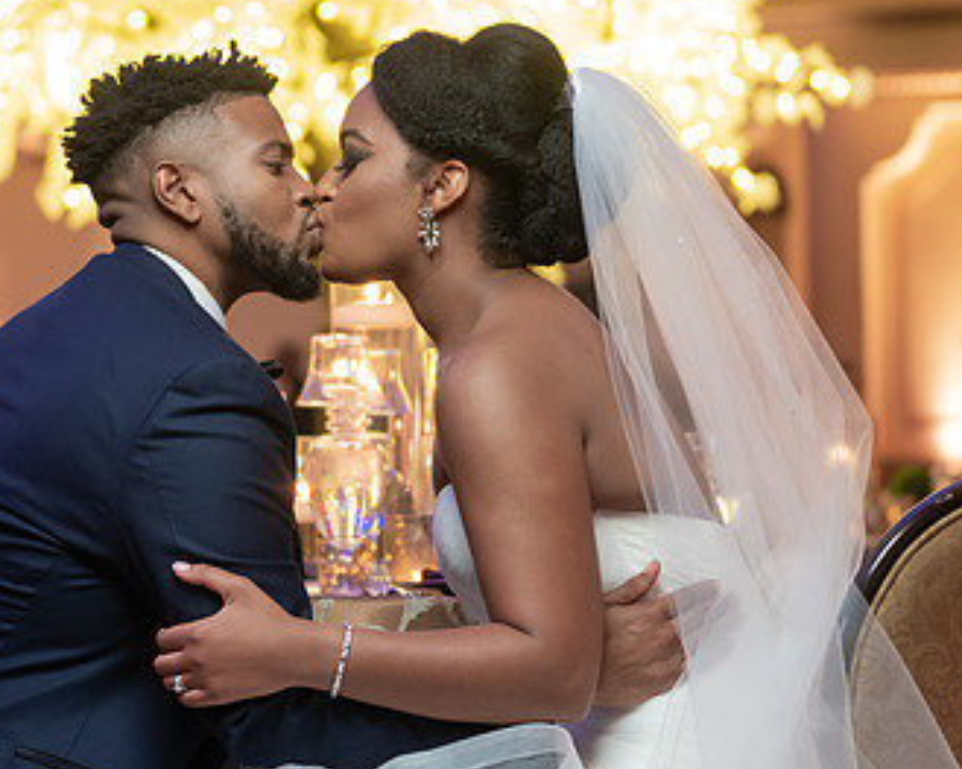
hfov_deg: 14.4
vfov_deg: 11.6
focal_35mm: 133
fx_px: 3786
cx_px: 292
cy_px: 261
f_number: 2.8
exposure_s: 1/100
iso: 2000
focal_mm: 70
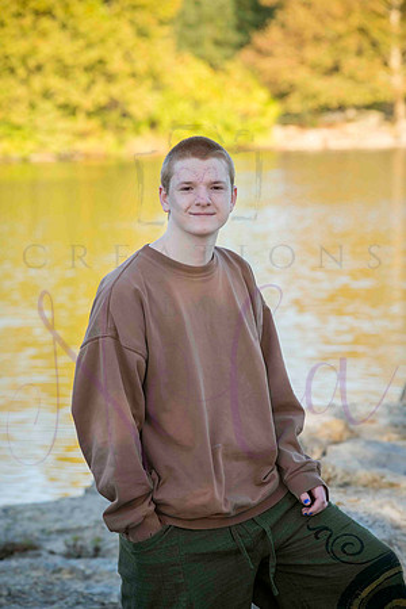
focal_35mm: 145
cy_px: 304
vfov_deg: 14.2
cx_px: 203
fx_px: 2453
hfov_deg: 9.5
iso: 400
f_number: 7.1
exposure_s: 1/400
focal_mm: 145
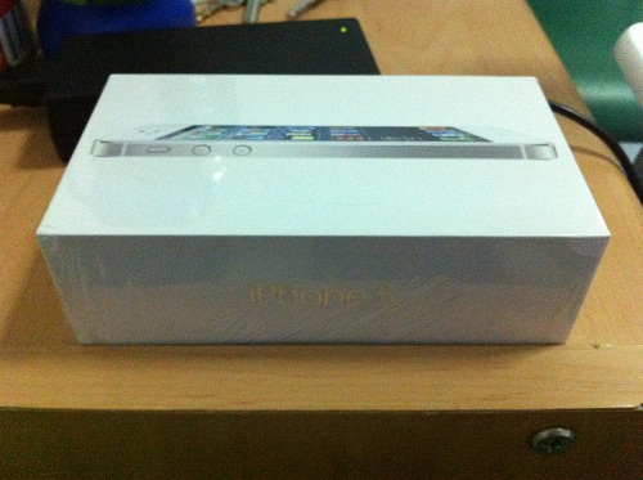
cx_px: 322
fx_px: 649
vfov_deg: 40.6
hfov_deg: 52.7
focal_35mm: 35
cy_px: 240
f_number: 2.8
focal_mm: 3.85
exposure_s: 1/15
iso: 800
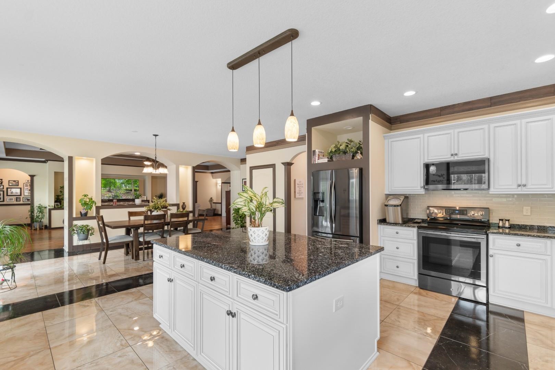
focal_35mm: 15
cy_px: 185
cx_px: 278
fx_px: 231
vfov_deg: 77.3
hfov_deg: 100.4
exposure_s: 1/1.25
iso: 100
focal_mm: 10
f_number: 4.5
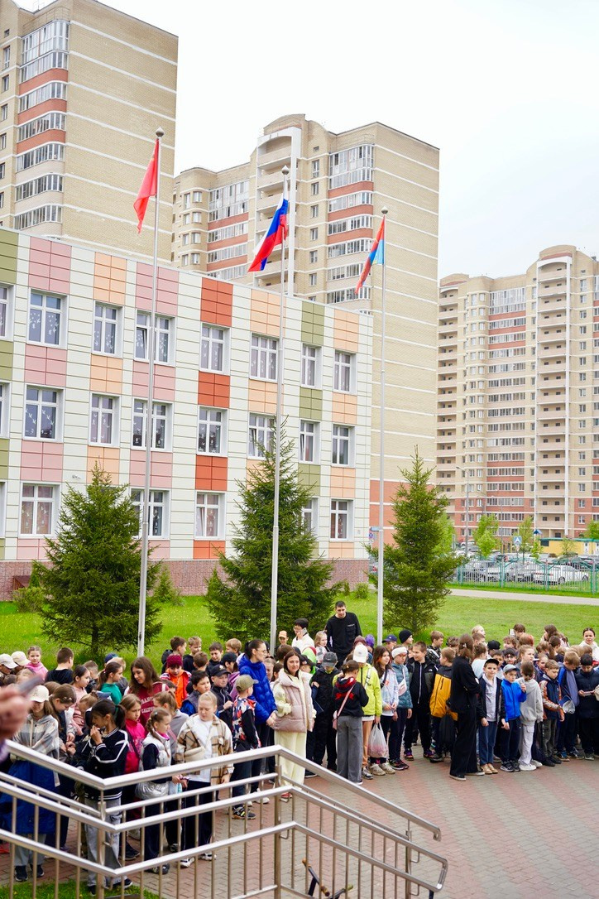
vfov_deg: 46.5
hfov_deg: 32.0
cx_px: 300
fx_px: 1046
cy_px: 450
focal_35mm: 42
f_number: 3.5
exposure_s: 1/320
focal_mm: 41.9
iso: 100
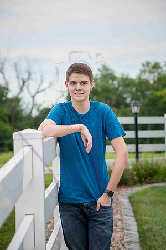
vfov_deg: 17.1
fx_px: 830
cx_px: 83
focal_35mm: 120
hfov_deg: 11.4
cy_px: 125
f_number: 6.3
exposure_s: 1/640
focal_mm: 120
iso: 640
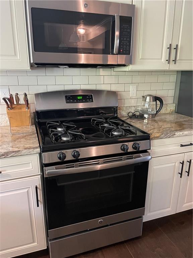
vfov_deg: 67.3
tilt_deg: -15.9
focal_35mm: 26
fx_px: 193
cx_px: 96
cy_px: 129
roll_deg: +0.2
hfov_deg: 53.1
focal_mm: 4.2
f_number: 1.6
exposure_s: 1/40
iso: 400
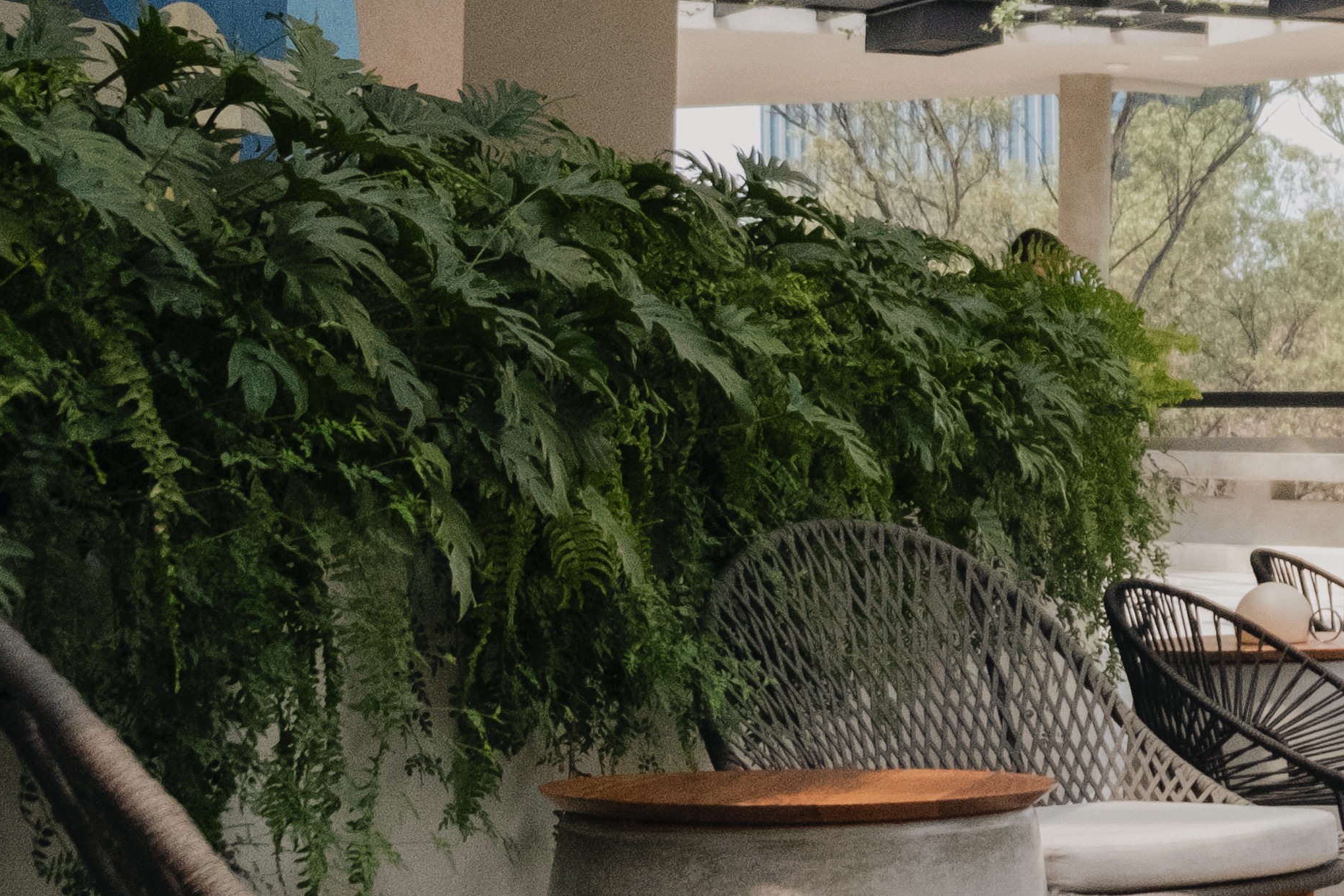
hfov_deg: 20.6
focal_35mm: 91
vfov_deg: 15.0
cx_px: 1705
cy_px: 319
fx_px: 3397
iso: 2500
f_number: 2.8
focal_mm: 18
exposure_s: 1/8000
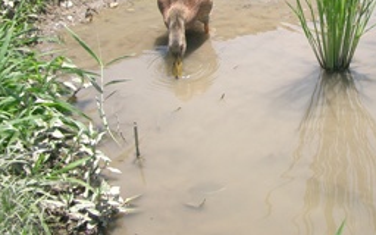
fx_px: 594
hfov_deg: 34.3
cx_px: 288
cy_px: 24
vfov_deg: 21.9
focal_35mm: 58
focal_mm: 5.8
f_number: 2.6
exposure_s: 1/640
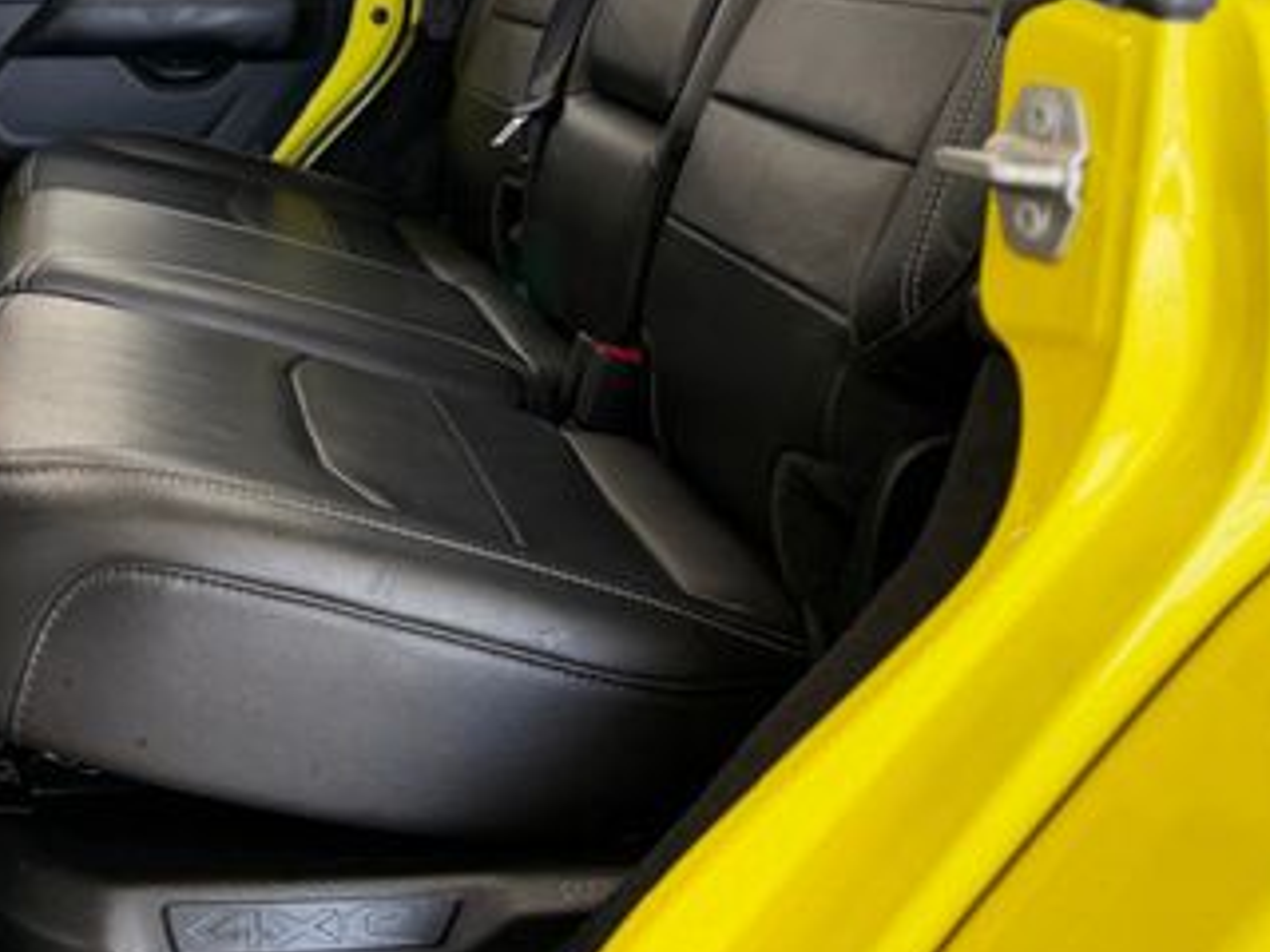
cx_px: 210
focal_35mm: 48
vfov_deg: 28.6
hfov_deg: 37.8
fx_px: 1761
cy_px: 24
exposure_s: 1/120
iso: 200
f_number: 1.78
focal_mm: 6.76
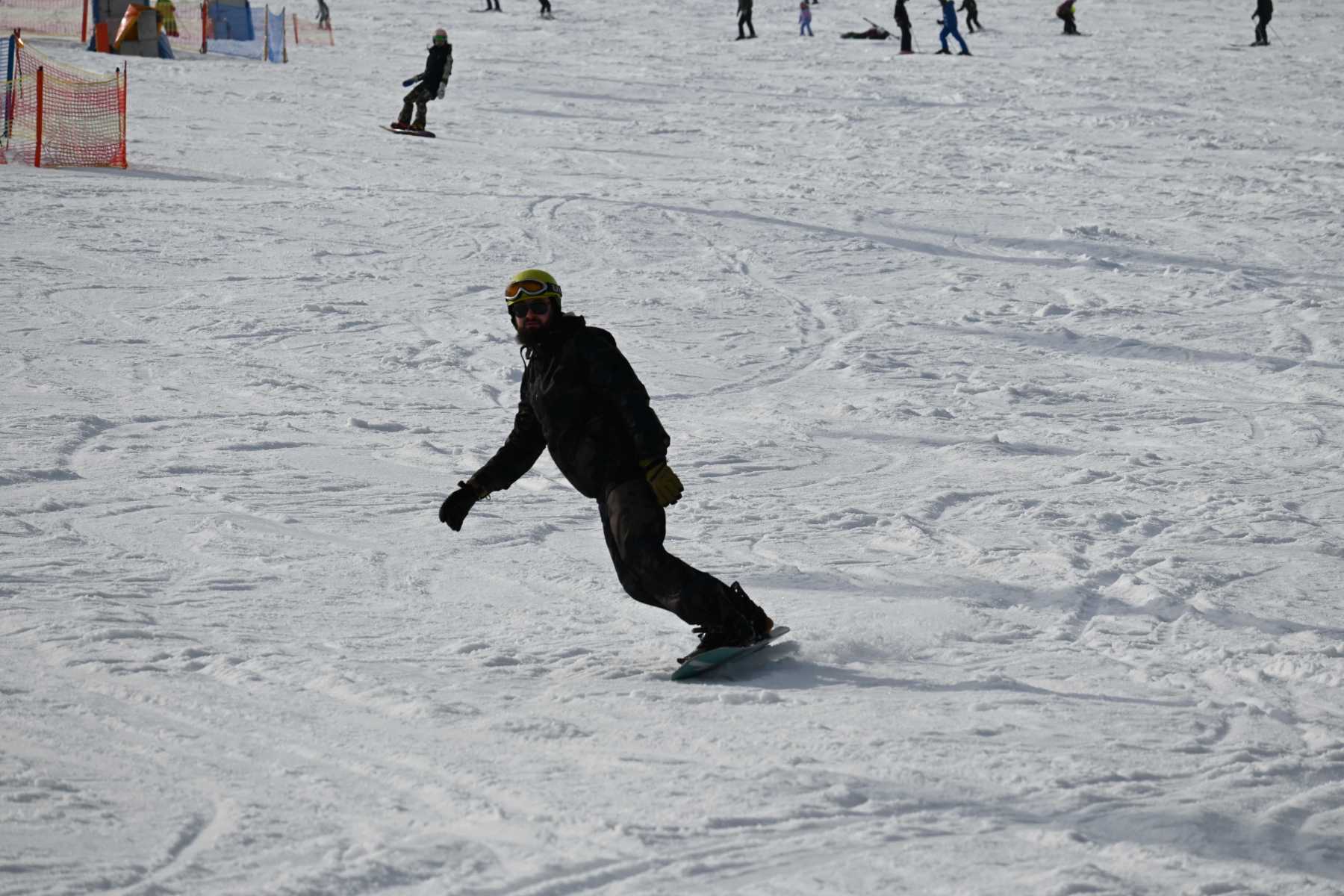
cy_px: 448
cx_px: 672
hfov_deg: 8.3
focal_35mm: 248
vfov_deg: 5.6
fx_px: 9239
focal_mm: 165
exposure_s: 1/1000
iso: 100
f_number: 8
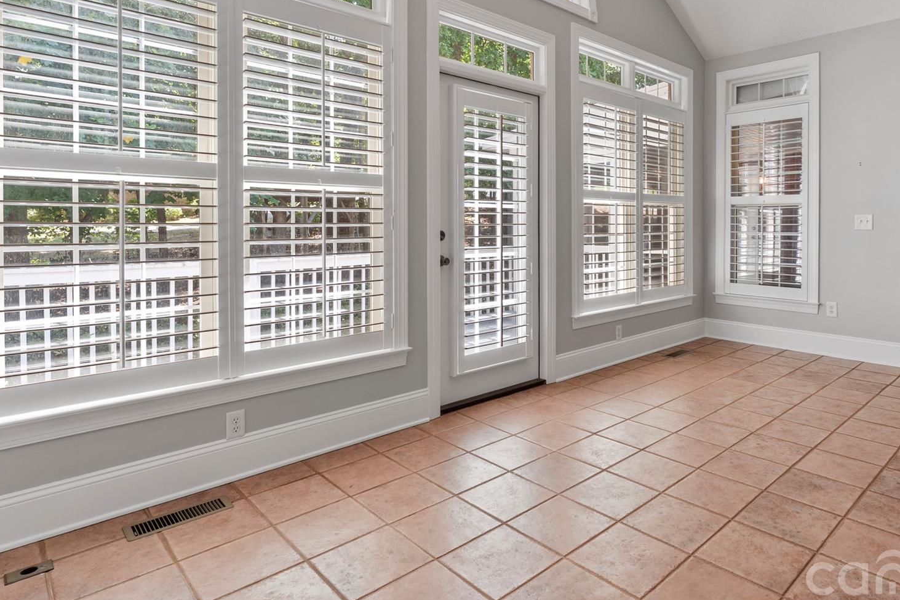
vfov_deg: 57.4
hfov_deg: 79.0
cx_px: 546
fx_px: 535
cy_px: 205
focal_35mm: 21
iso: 160
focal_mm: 15.3
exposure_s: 1/25
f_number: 10
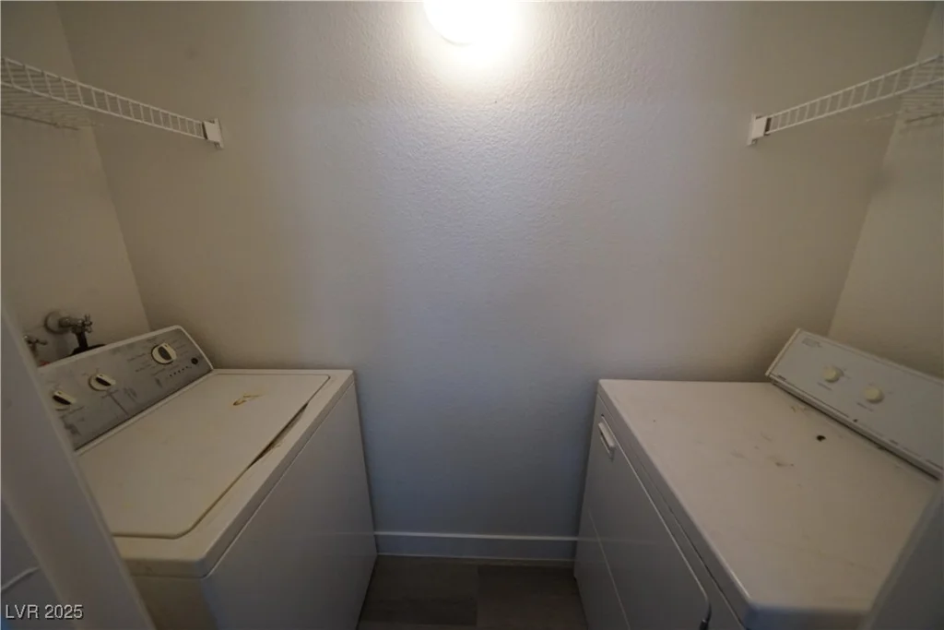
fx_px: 315
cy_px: 315
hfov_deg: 112.6
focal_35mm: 12
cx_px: 472
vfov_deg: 90.0
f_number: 7.1
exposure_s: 1/125
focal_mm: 12
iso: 3200
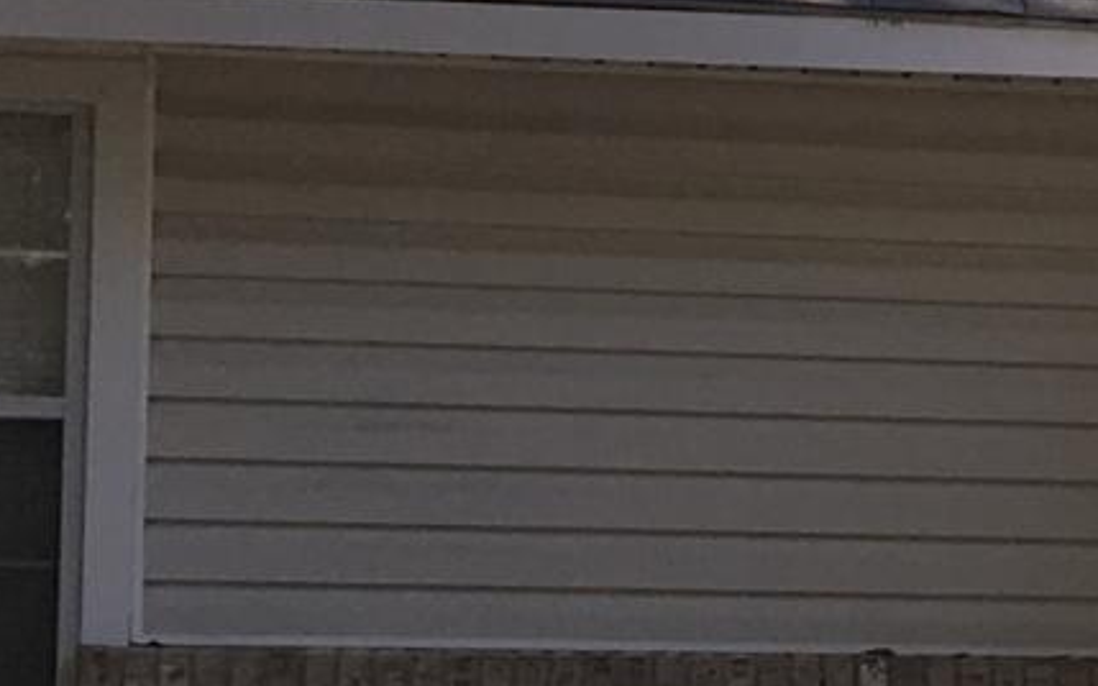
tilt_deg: +0.7
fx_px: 6433
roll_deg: -1.0
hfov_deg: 8.8
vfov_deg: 6.1
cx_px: 2733
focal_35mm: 215
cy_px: 435
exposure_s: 1/273
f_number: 2.2
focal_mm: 4.15
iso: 25
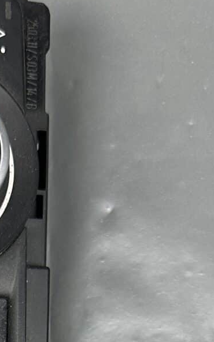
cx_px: -52
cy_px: 482
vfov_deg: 20.7
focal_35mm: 88
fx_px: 821
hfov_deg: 14.3
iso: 160
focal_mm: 6.86
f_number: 1.78
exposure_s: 1/100
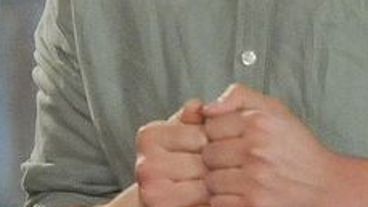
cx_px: -239
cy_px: -46
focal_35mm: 769
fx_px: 7506
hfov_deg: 2.8
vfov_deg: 1.6
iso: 4000
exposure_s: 1/125
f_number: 2.8
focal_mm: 105
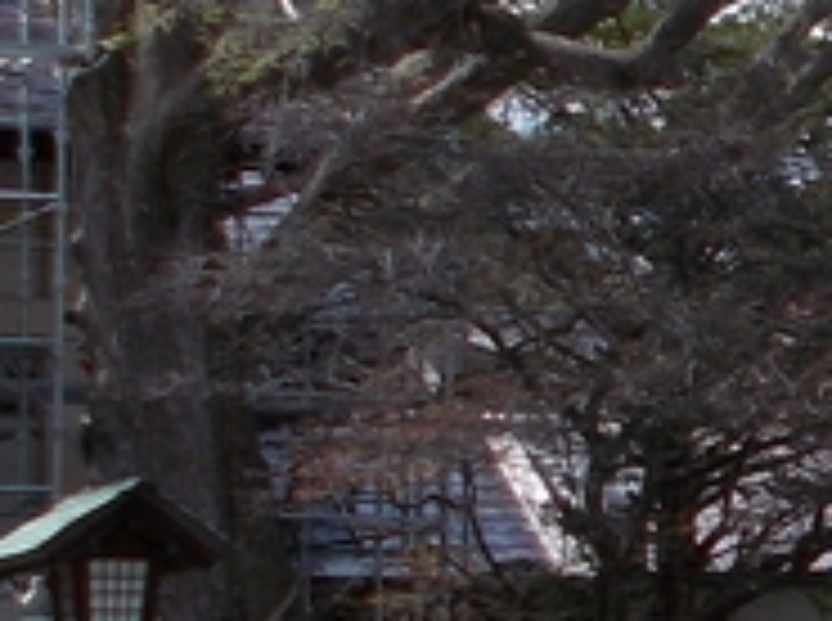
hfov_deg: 9.7
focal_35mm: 195
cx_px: 1408
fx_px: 4678
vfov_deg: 7.6
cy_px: 270
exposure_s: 1/640
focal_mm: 5.3
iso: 80
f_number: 3.4
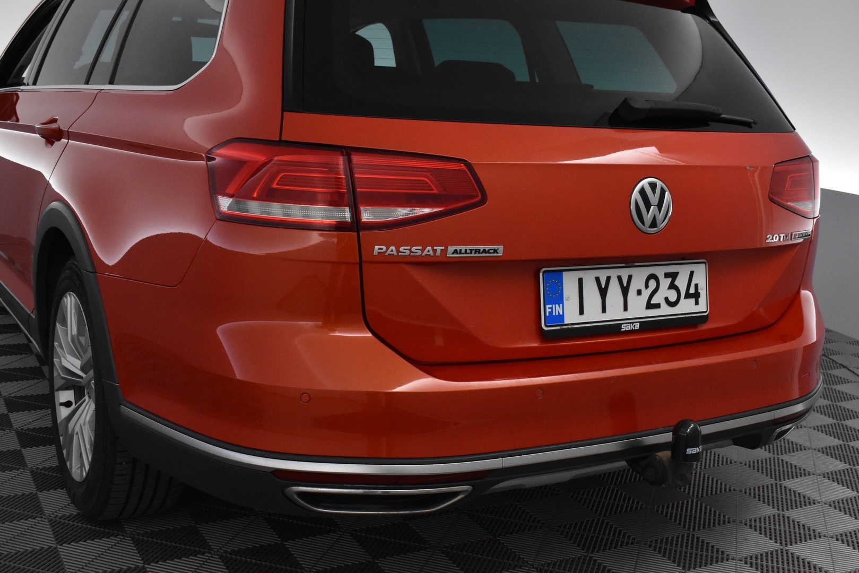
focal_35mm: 42
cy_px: 286
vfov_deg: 31.9
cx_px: 430
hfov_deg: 46.4
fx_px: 1002
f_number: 7.1
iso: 3200
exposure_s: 1/200
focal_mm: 28
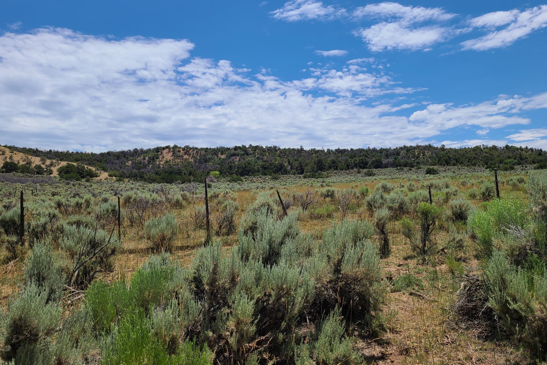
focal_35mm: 28
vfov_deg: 46.3
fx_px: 425
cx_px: 281
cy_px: 164
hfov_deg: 65.5
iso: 40
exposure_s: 1/4187
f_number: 1.8
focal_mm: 5.4
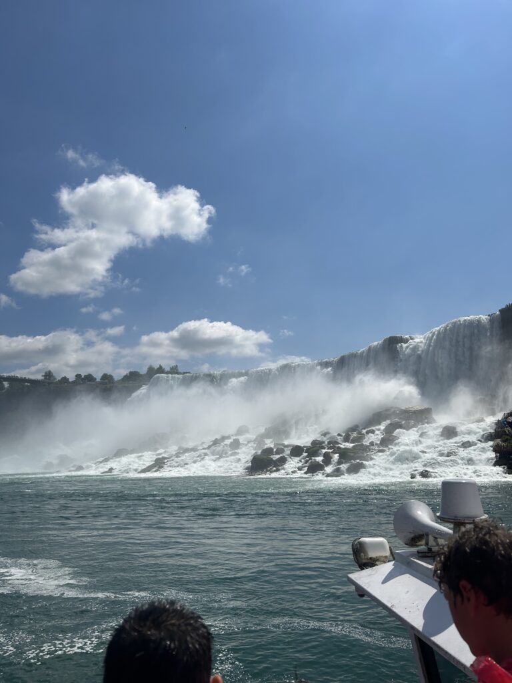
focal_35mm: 26
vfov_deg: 67.3
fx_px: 513
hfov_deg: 53.1
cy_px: 342
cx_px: 256
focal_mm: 5.7
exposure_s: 1/14286
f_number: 1.5
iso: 50
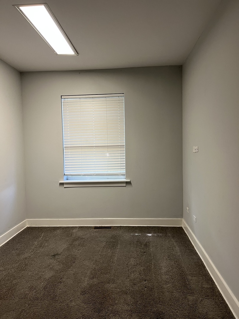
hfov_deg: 53.1
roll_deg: +0.1
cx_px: 120
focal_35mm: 26
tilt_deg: -0.8
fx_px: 239
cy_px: 160
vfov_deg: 67.3
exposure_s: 1/60
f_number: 1.5
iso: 125
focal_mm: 5.7
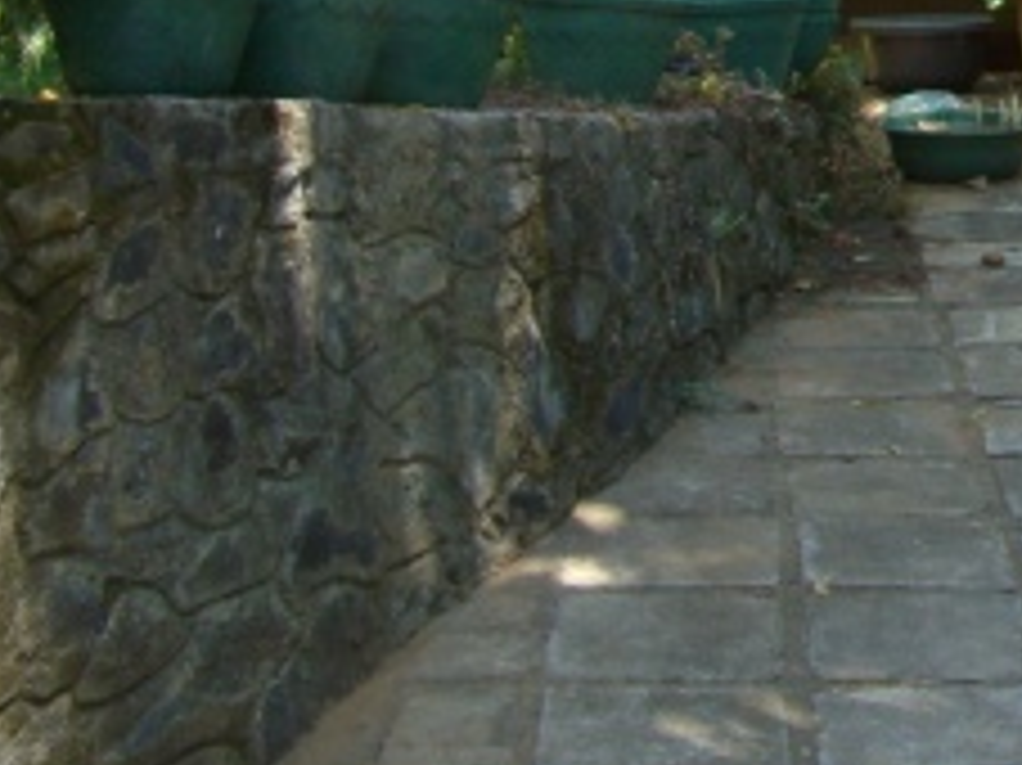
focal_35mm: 107
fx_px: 3157
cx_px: 1292
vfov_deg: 13.3
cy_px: -256
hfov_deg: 17.4
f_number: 2.8
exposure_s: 1/250
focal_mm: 7.9
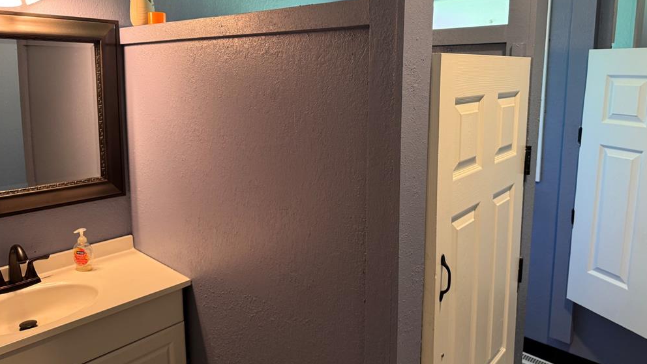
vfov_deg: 42.6
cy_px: 138
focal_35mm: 27
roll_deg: -0.3
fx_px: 463
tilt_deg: -8.7
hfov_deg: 69.9
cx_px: 327
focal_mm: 6.76
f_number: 1.78
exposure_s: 1/60
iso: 160
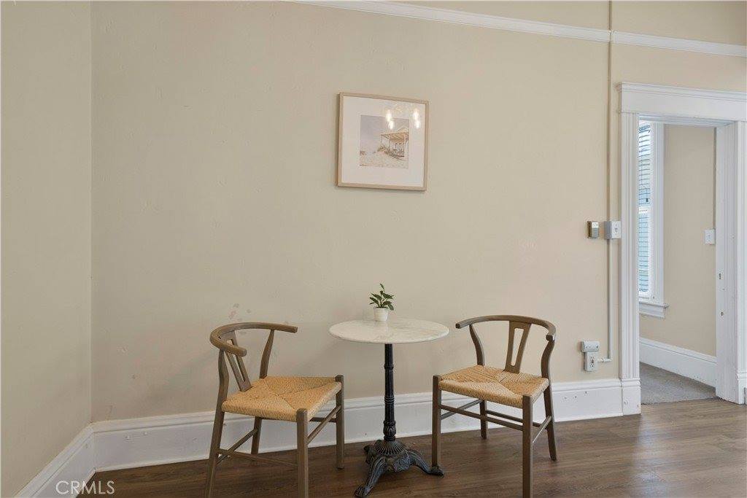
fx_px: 436
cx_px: 374
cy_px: 249
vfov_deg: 59.5
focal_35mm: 21
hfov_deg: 81.2
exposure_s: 1/4
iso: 640
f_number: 7.1
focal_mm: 21
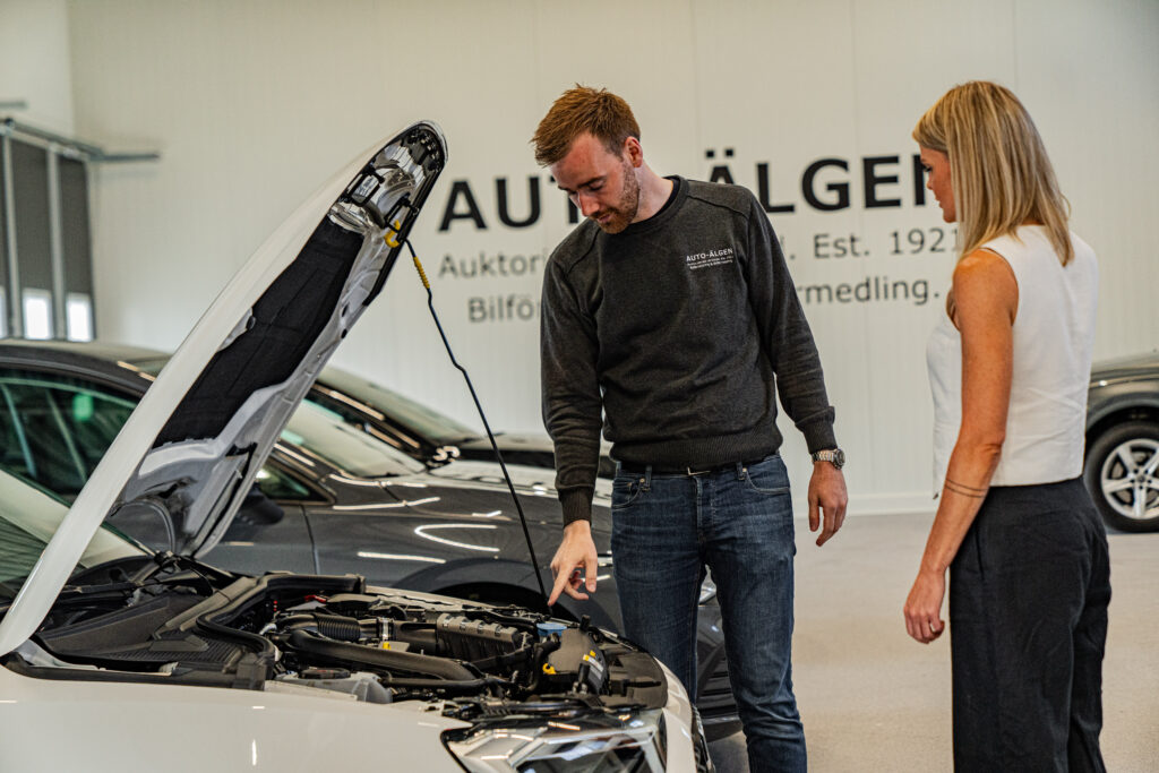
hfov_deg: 29.7
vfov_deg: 20.0
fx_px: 2189
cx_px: 580
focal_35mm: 68
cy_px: 386
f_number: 3.2
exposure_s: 1/400
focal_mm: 68
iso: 1600
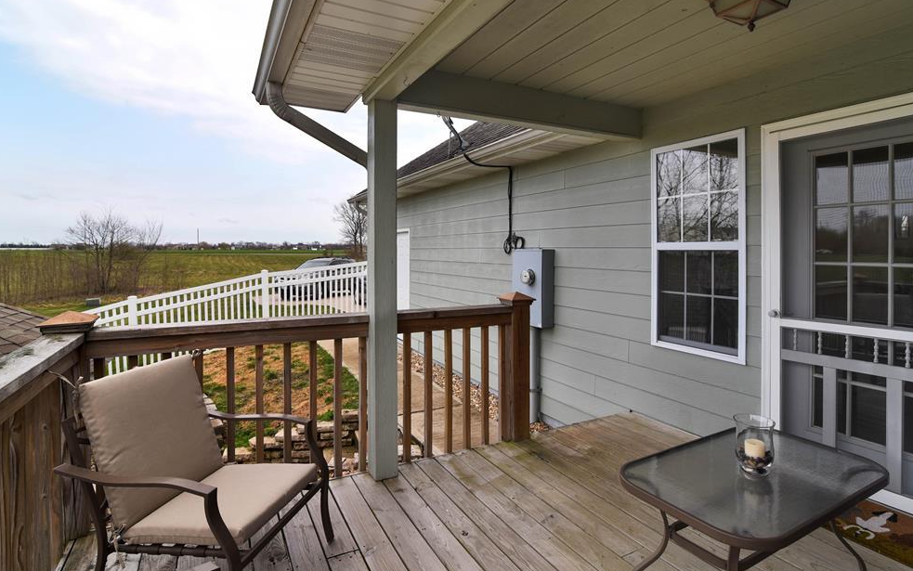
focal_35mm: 18
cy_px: 251
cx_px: 469
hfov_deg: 91.1
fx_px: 448
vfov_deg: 64.8
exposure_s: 1/320
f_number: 8
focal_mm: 16
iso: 100
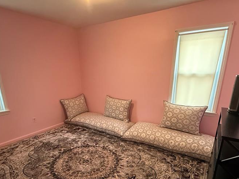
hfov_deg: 76.4
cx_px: 116
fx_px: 152
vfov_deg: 59.9
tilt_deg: -17.8
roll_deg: +0.3
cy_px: 117
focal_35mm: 22
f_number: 2.2
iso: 640
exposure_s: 1/60
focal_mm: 2.22
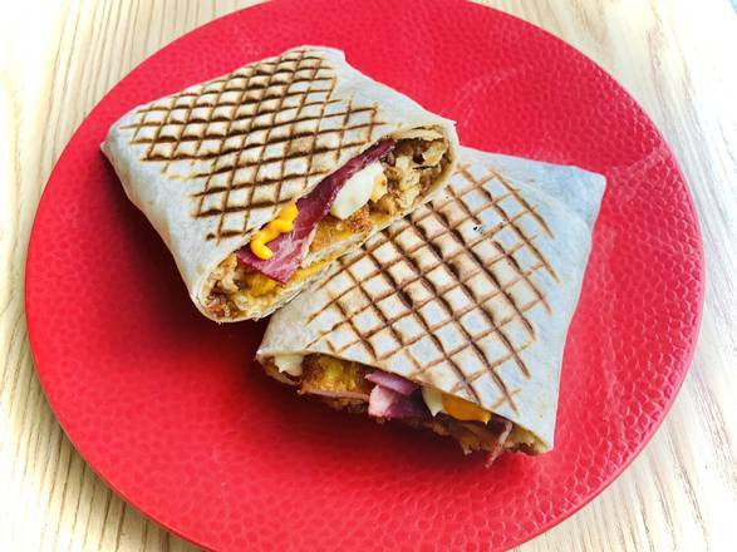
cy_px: 276
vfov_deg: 53.0
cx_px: 368
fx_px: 553
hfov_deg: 67.3
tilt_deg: -63.3
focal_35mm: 26
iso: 250
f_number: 1.8
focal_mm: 4.25
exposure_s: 1/50
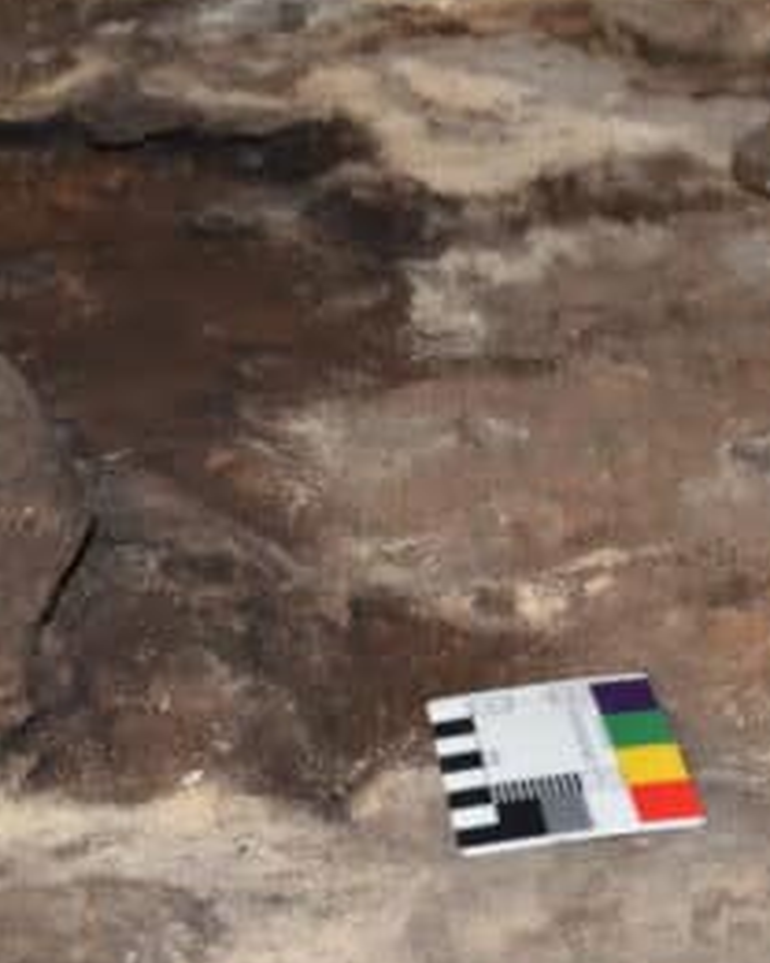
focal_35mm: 104
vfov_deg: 18.4
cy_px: 389
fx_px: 2963
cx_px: 218
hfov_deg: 14.8
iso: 800
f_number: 4.2
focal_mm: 32
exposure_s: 1/60
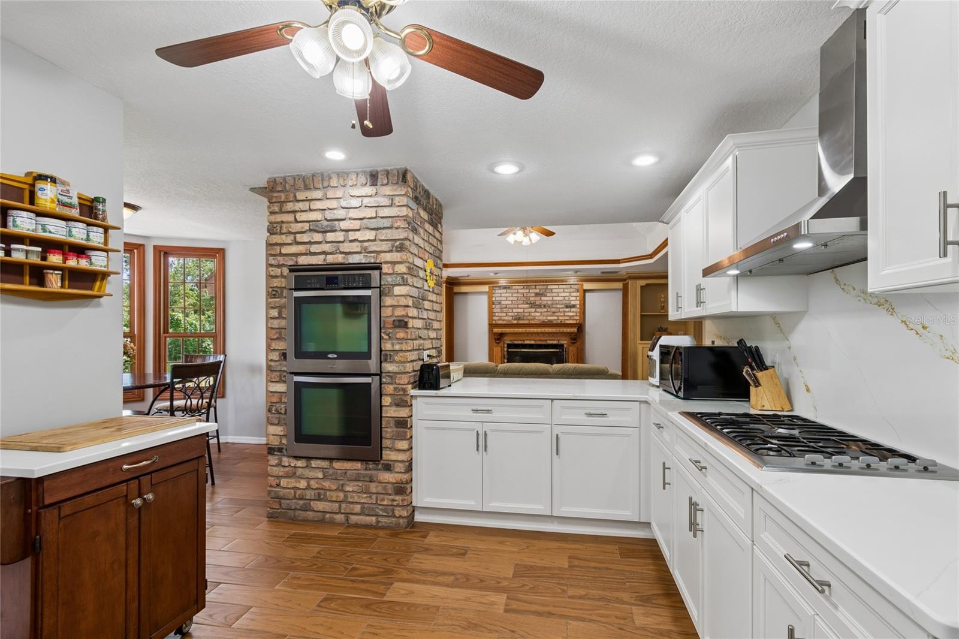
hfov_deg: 100.4
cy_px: 320
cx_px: 480
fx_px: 399
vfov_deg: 77.3
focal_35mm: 15
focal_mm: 10
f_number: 7.1
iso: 100
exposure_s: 1/8
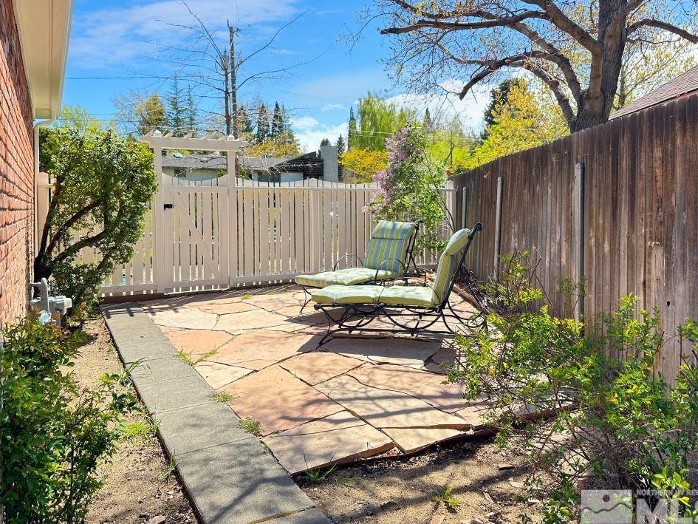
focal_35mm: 26
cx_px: 346
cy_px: 246
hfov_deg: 67.3
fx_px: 524
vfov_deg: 53.0
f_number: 1.8
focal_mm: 6.86
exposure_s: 1/1500
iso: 80
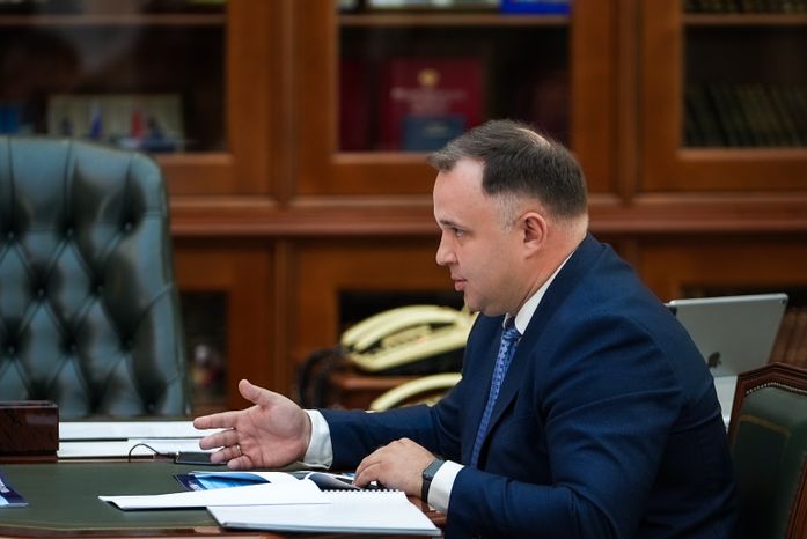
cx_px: 404
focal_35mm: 250
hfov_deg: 8.2
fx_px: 5609
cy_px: 270
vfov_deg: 5.5
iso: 1000
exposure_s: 1/125
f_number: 2.8
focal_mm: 167
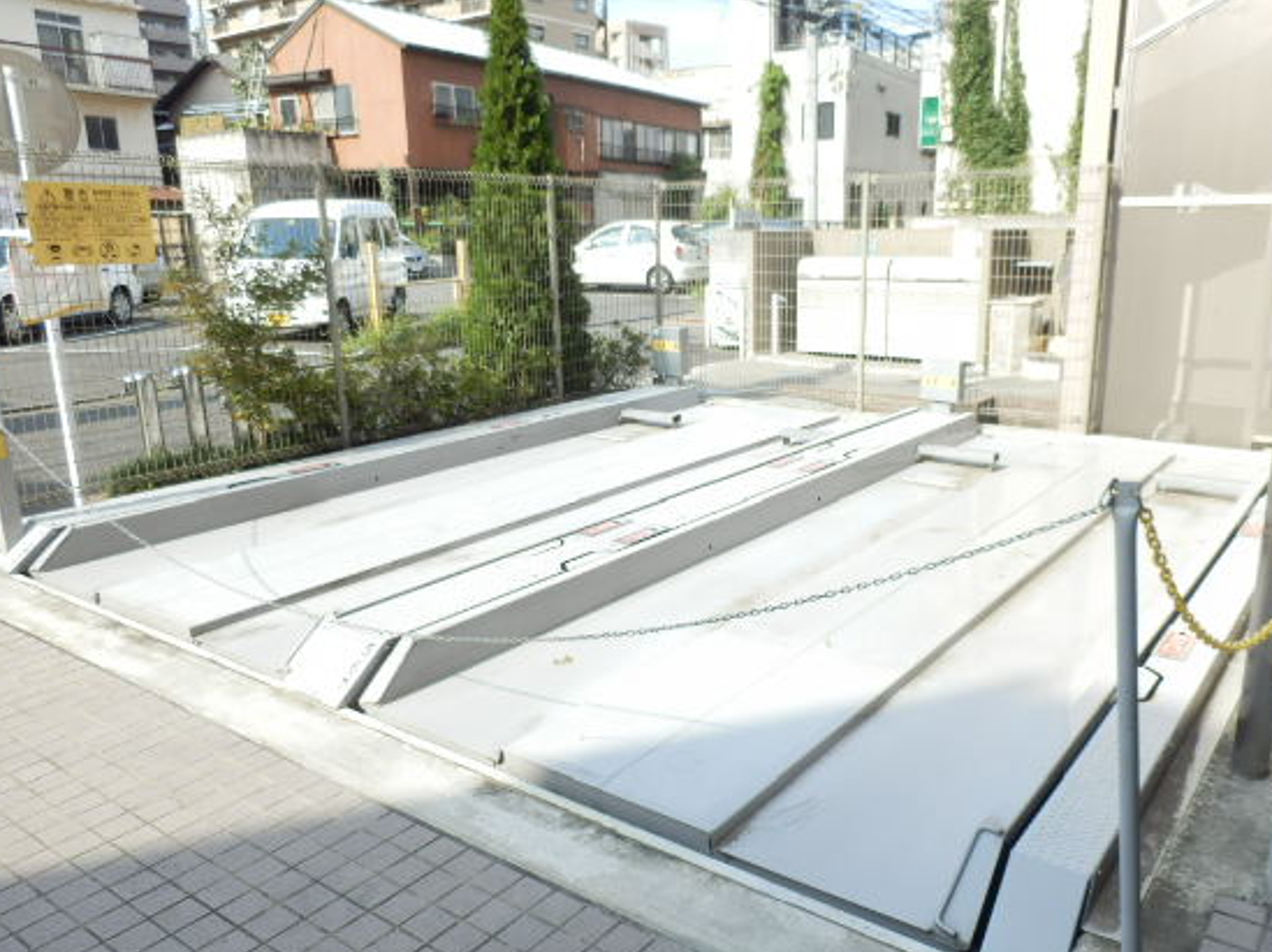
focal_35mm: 28
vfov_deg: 49.7
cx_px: 714
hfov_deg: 63.3
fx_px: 1028
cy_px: 500
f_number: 3
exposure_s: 1/320
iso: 80
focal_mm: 4.2
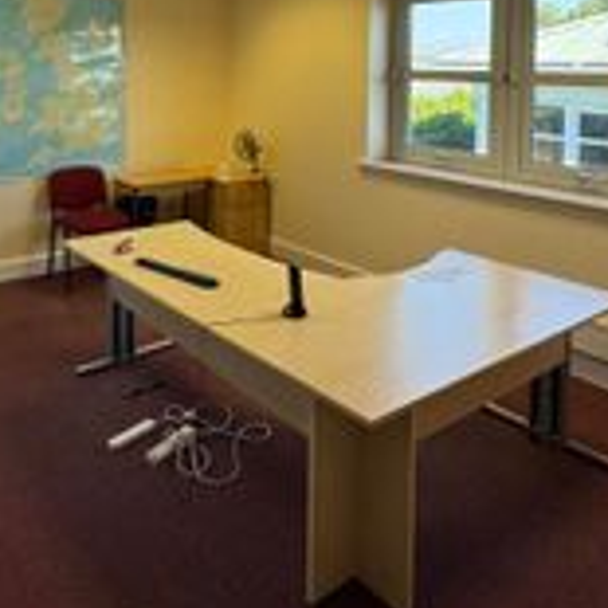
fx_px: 636
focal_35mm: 32
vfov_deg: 47.1
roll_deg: -0.7
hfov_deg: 49.8
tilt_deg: -2.2
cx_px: 184
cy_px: 86
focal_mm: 2.22
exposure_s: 1/100
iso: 100
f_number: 2.2
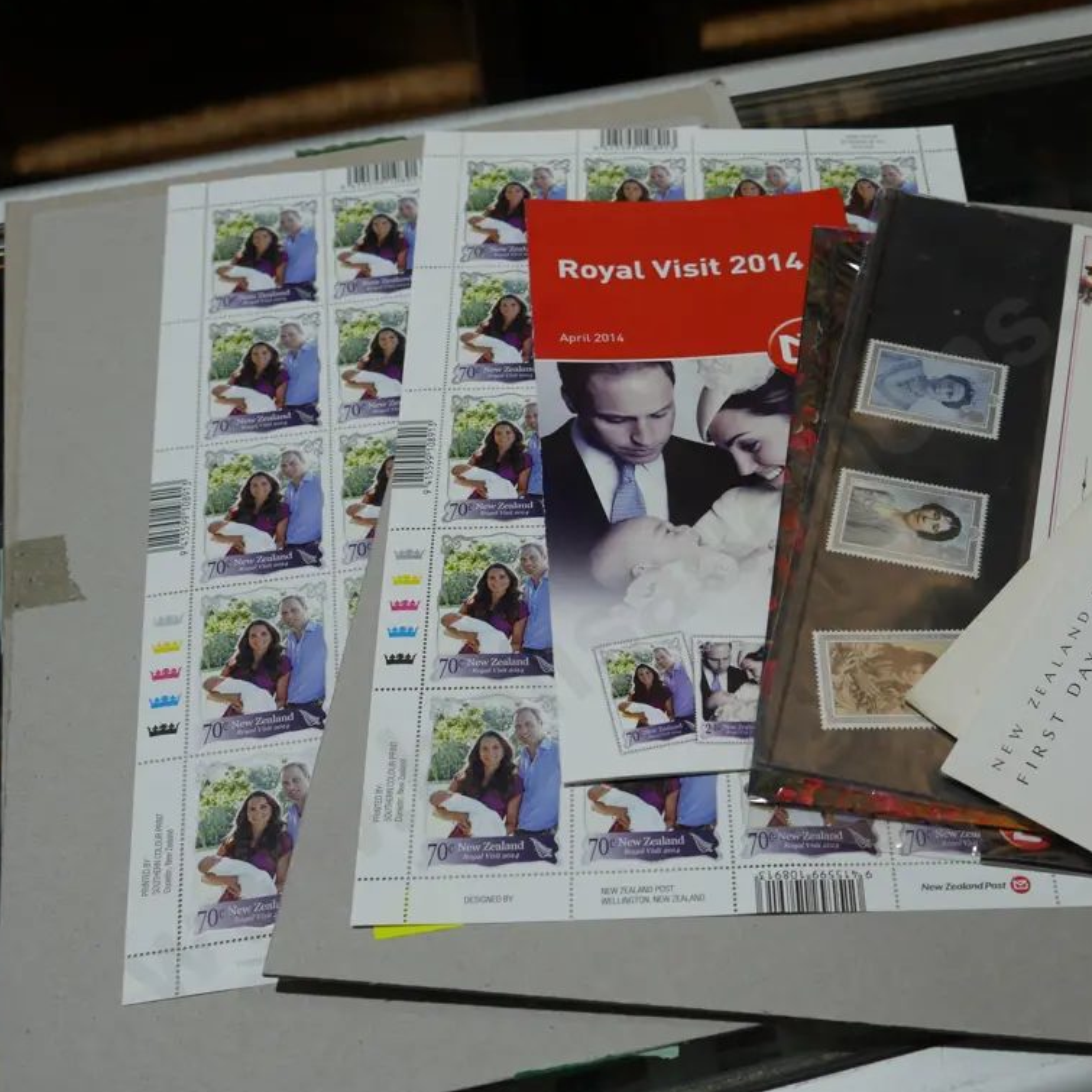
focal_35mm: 48
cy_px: 547
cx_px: 728
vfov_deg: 35.4
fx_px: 1713
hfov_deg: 35.0
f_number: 5.6
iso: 200
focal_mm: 20
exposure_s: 1/100
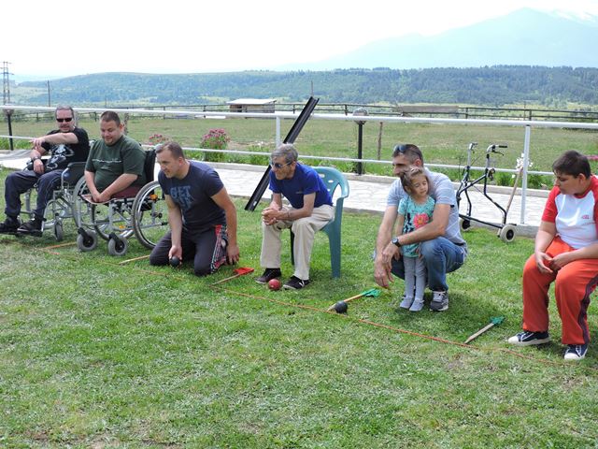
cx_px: 299
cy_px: 224
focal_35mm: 43
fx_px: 743
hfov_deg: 43.9
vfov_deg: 33.6
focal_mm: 7.7
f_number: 3.4
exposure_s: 1/400
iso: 100
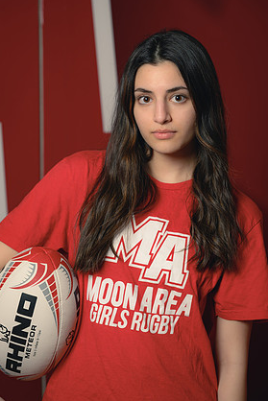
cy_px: 204
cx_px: 134
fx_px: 1261
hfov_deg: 12.1
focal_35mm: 113
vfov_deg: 18.1
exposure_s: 1/125
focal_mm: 105
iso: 100
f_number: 4.5
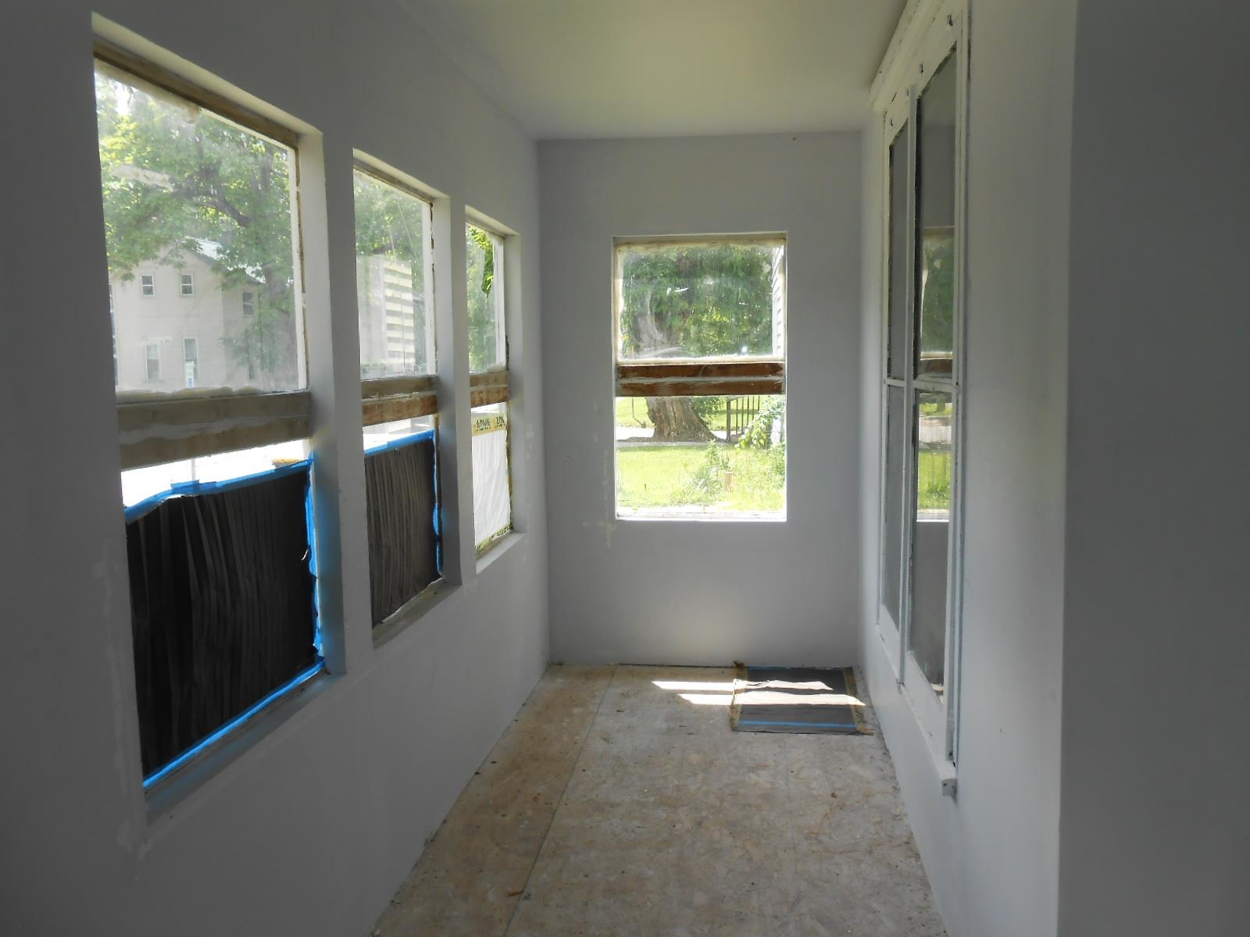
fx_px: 939
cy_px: 468
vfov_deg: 53.1
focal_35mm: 26
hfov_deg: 67.3
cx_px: 625
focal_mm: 4.6
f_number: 3.5
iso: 80
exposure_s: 1/160
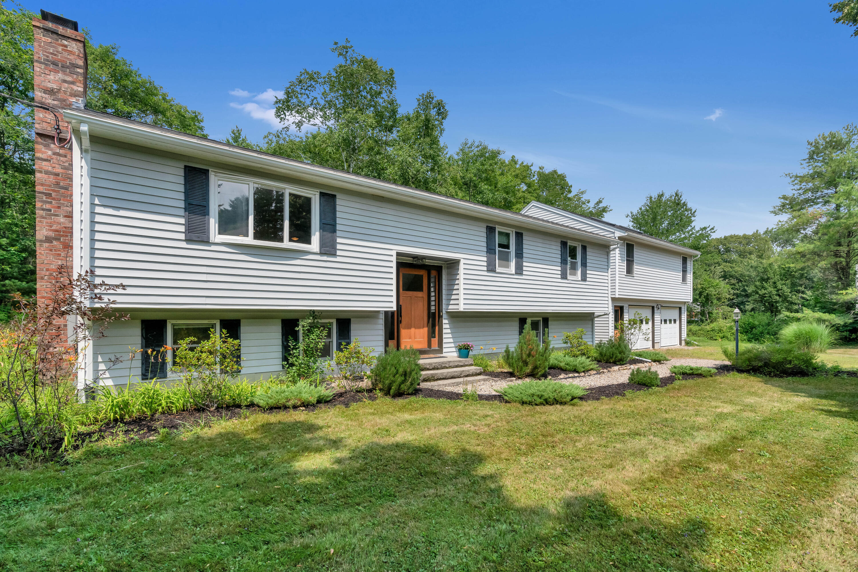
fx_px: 381
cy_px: 286
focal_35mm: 16
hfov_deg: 96.7
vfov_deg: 73.8
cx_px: 429
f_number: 8
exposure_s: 1/3000
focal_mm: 16
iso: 800
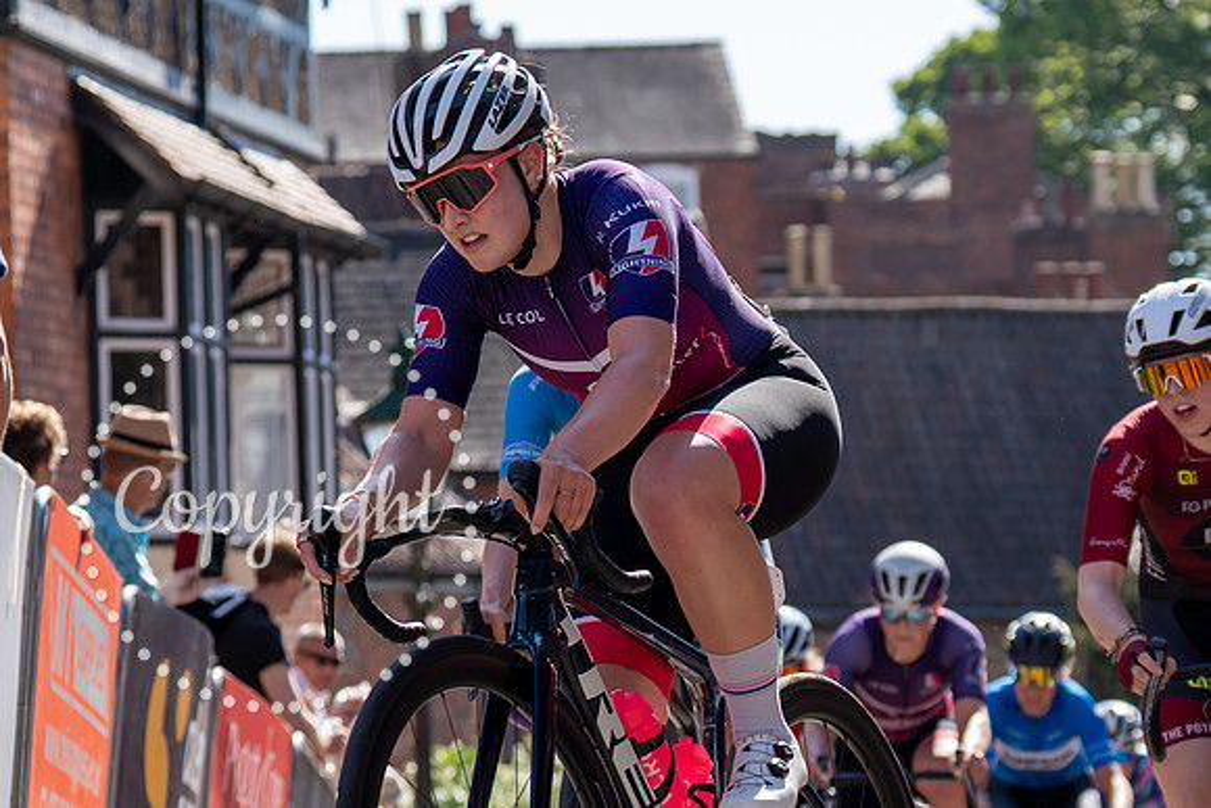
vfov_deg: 8.5
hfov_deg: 12.6
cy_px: 571
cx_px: 528
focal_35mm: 162
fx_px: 5462
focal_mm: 70
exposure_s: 1/1000
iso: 100
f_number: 3.5
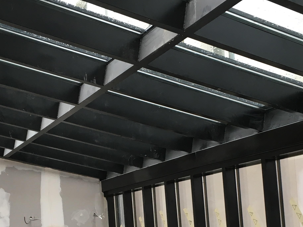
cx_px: 154
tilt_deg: +2.2
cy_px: 202
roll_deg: +5.7
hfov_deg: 30.3
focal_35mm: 64
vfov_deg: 22.4
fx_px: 560
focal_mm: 4.15
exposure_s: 1/33
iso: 32
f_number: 2.2
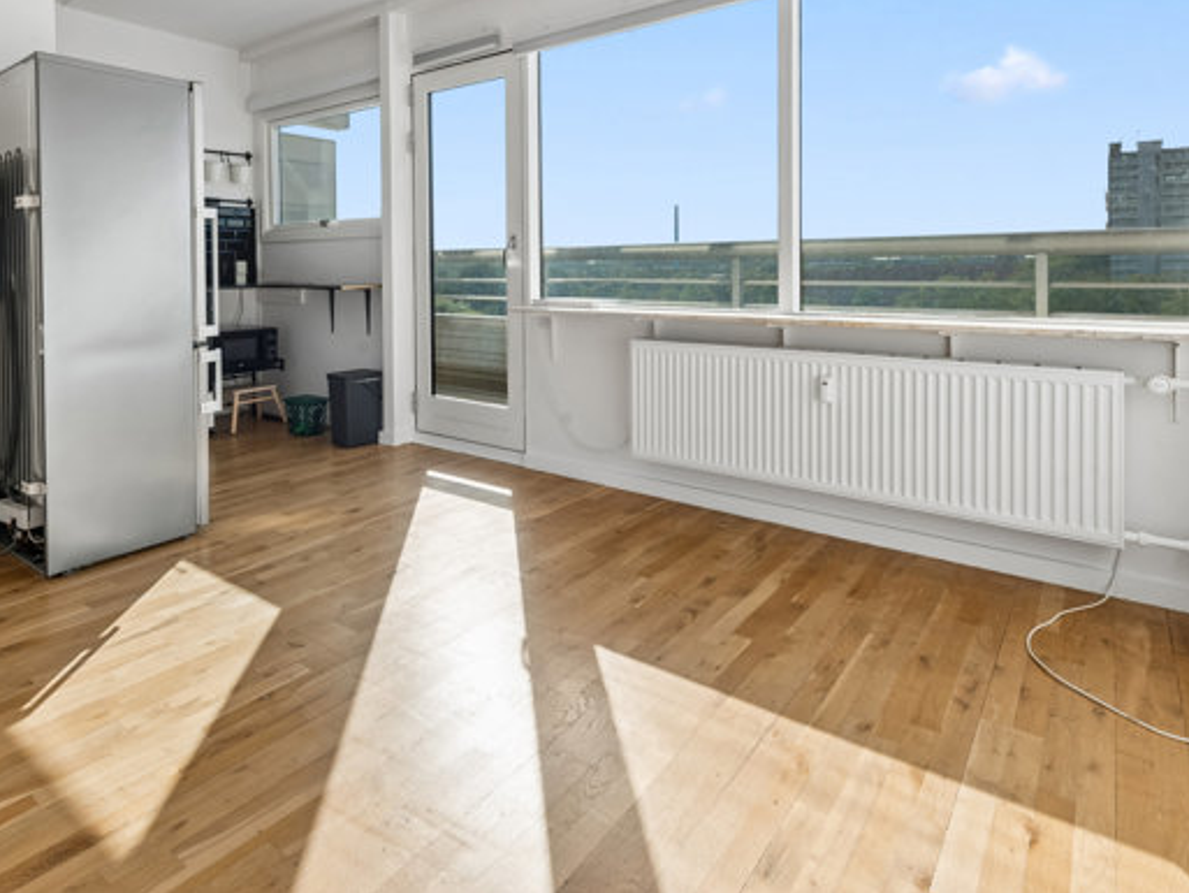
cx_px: 512
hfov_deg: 78.5
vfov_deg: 61.5
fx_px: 721
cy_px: 279
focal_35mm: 21
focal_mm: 14
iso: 250
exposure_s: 1/250
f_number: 10
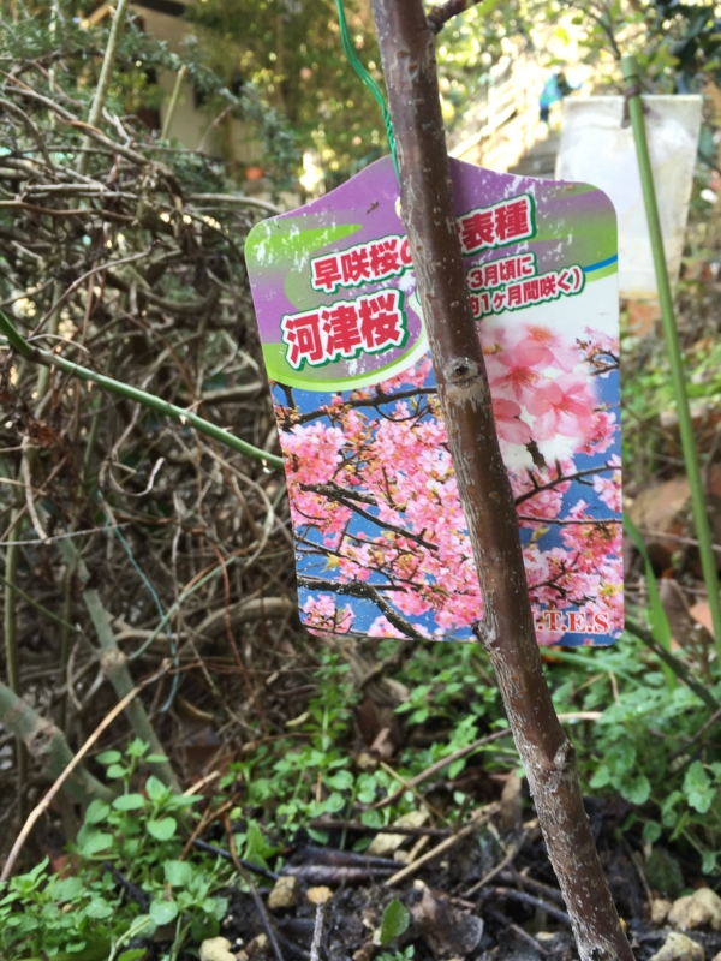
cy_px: 480
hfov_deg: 48.2
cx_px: 360
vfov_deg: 61.7
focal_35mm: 29
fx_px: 805
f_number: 2.2
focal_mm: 4.15
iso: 32
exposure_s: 1/60
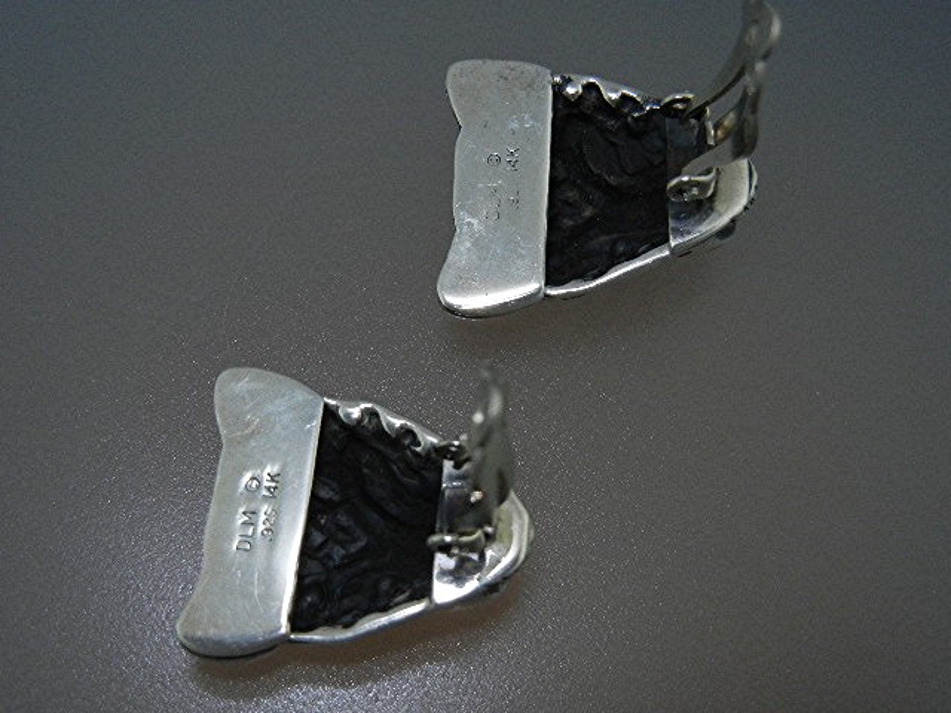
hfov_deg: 32.7
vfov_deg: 24.8
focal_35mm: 59
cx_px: 476
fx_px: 1621
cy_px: 356
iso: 369
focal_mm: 10.6
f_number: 8
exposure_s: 1/30
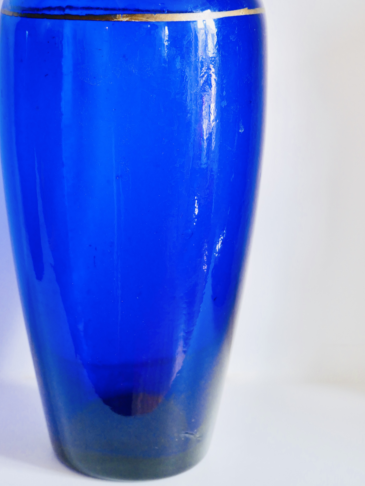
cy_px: 190
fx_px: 913
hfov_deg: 22.6
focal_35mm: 65
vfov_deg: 29.7
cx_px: 140
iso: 500
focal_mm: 25
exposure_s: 1/60
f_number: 4.5
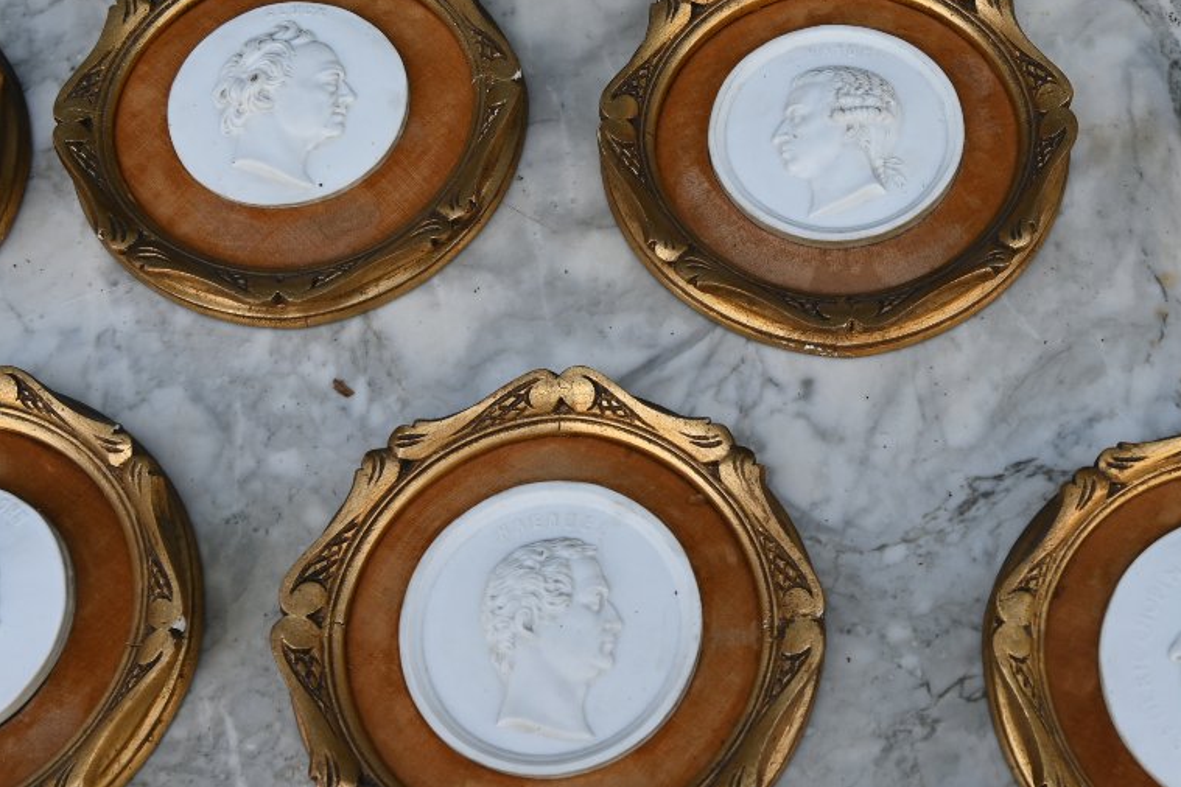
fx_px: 1633
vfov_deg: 27.1
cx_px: 758
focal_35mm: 50
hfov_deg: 39.4
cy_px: 439
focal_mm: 21
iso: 180
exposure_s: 1/250
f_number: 5.6
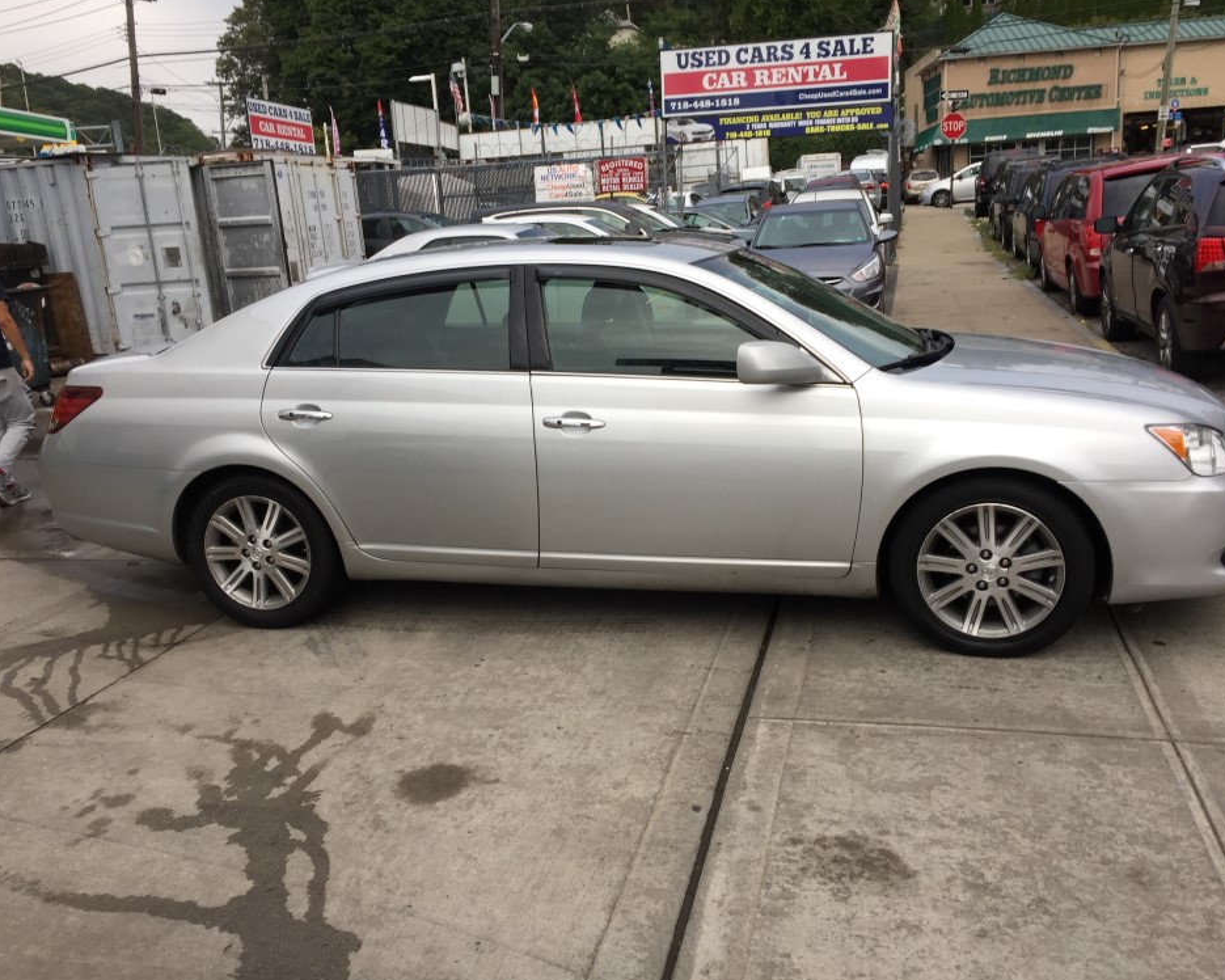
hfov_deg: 57.2
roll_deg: +2.4
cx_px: 625
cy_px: 497
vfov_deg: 47.1
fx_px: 1124
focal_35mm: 31
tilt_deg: -10.6
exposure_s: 1/120
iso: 32
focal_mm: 4.15
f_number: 2.2
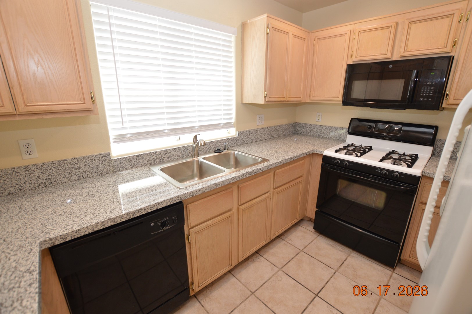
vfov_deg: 77.2
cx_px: 236
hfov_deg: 100.4
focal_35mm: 15
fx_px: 197
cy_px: 157
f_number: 4
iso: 400
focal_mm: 10
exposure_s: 1/60
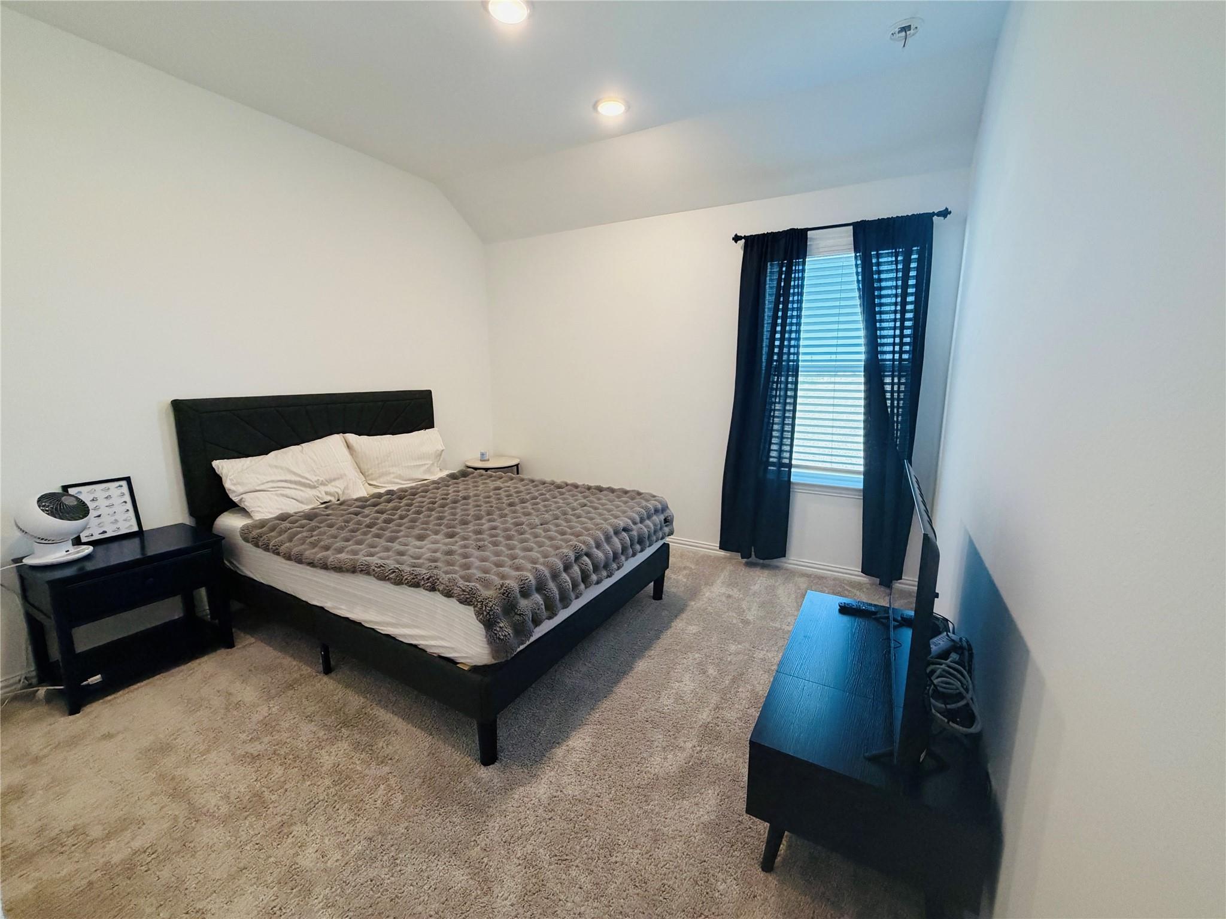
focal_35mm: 14
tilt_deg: -10.7
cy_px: 460
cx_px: 613
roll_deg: +0.4
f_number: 2.2
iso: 320
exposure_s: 1/120
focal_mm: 2.22
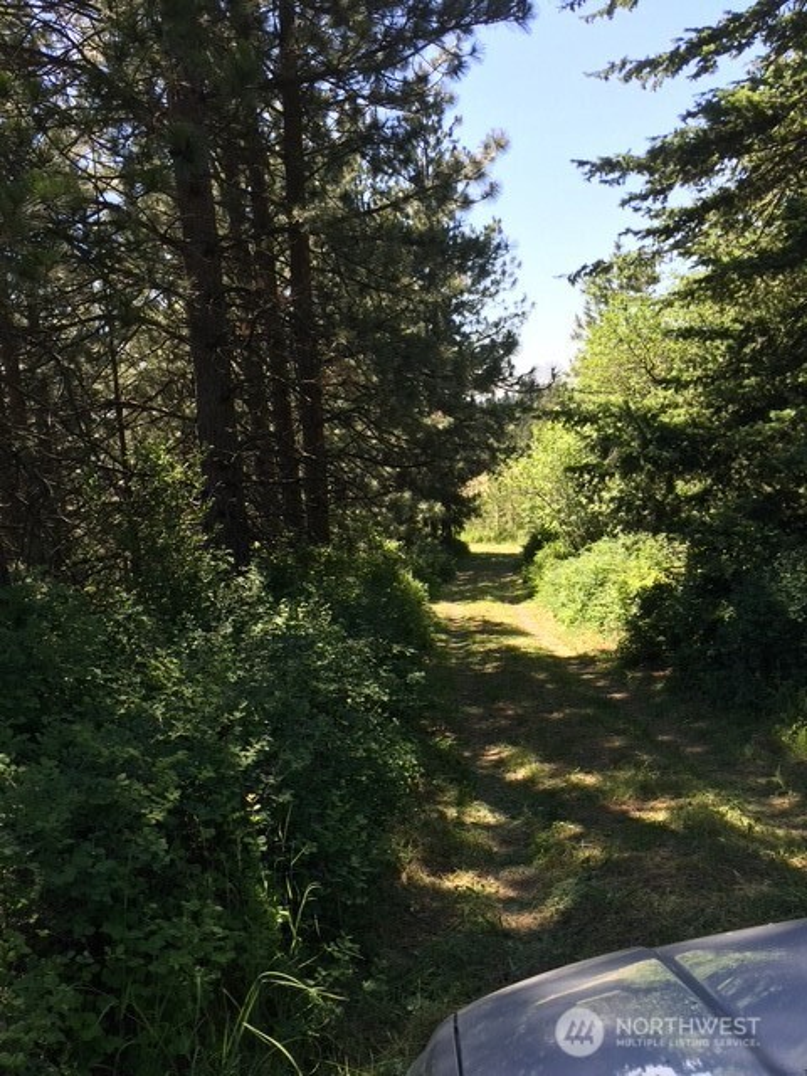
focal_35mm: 29
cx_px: 404
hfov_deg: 48.2
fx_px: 901
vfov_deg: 61.7
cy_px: 538
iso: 32
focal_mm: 4.15
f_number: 2.2
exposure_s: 1/380
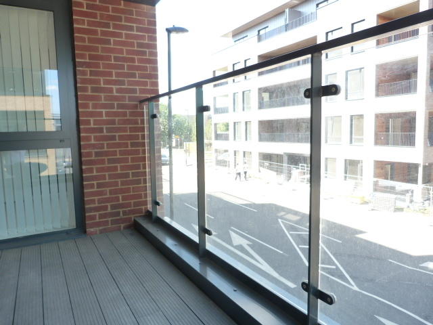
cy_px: 162
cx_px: 216
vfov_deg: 54.9
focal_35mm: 25
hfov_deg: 69.4
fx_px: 313
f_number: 2.8
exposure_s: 1/100
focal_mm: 4.5
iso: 125
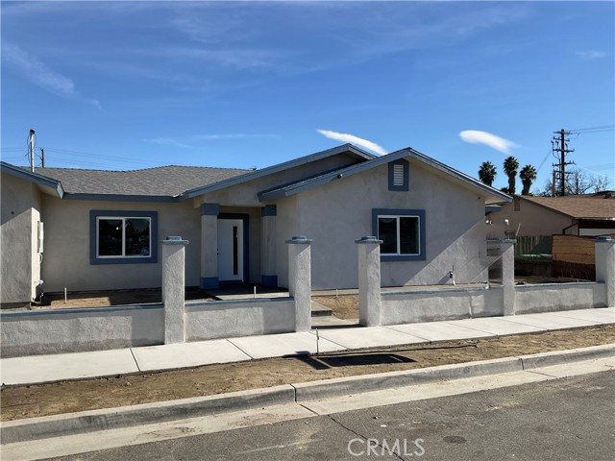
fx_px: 515
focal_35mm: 29
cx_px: 308
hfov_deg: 61.7
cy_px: 230
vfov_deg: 48.2
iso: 16
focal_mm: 3
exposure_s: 1/2058
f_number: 1.8
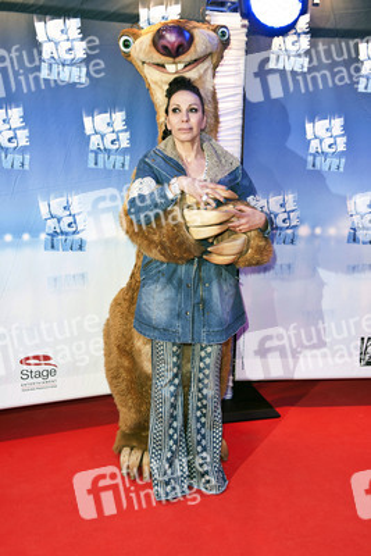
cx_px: 186
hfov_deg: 35.1
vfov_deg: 50.7
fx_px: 587
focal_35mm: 38
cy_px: 278
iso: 1600
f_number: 5.6
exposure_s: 1/200
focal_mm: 38
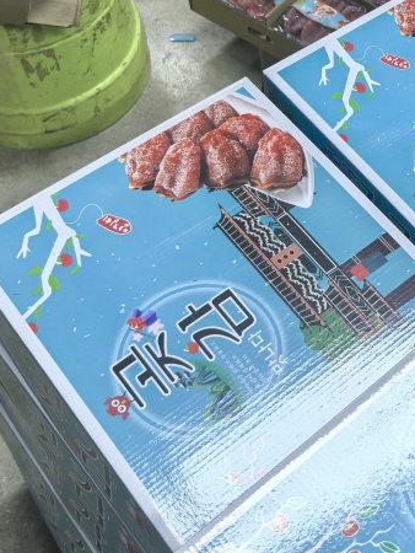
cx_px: 430
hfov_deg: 22.0
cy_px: 96
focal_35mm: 64
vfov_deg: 29.4
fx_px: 1022
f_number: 1.4
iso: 640
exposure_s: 1/758
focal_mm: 6.98
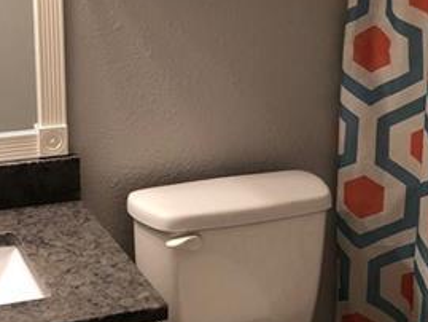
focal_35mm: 80
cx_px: 164
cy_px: 135
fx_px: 990
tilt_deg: -16.3
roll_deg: -0.7
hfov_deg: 24.3
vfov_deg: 18.4
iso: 40
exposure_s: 1/24
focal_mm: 3.99
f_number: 1.8
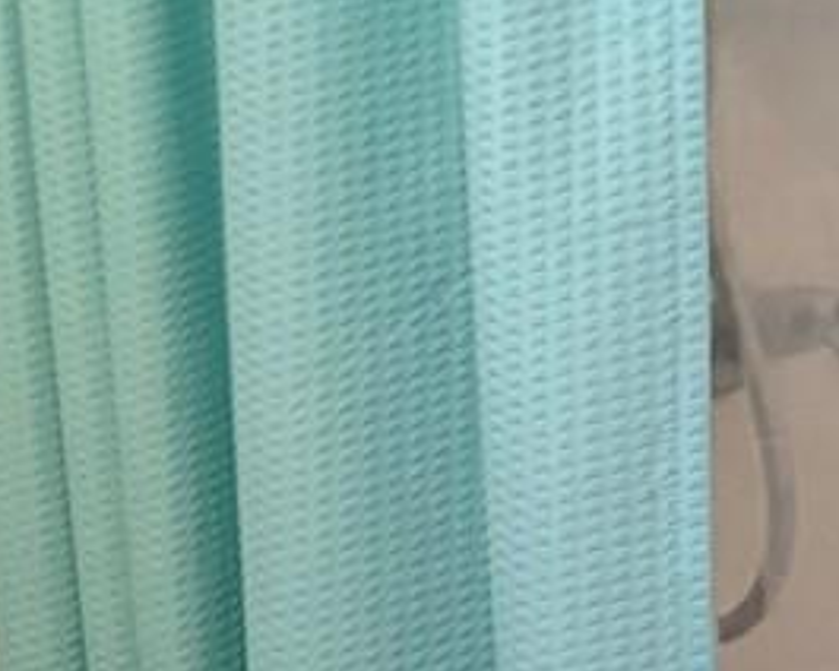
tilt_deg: -4.6
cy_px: 601
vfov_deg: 10.0
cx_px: 35
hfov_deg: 12.5
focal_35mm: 153
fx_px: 3799
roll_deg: +4.0
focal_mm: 5.96
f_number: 1.6
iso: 500
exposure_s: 1/30
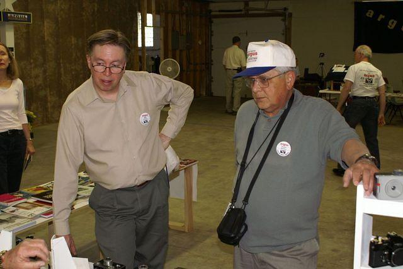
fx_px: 503
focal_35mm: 45
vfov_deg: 29.8
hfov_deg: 43.6
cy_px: 134
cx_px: 202
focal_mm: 30
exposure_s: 1/60
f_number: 5
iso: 400
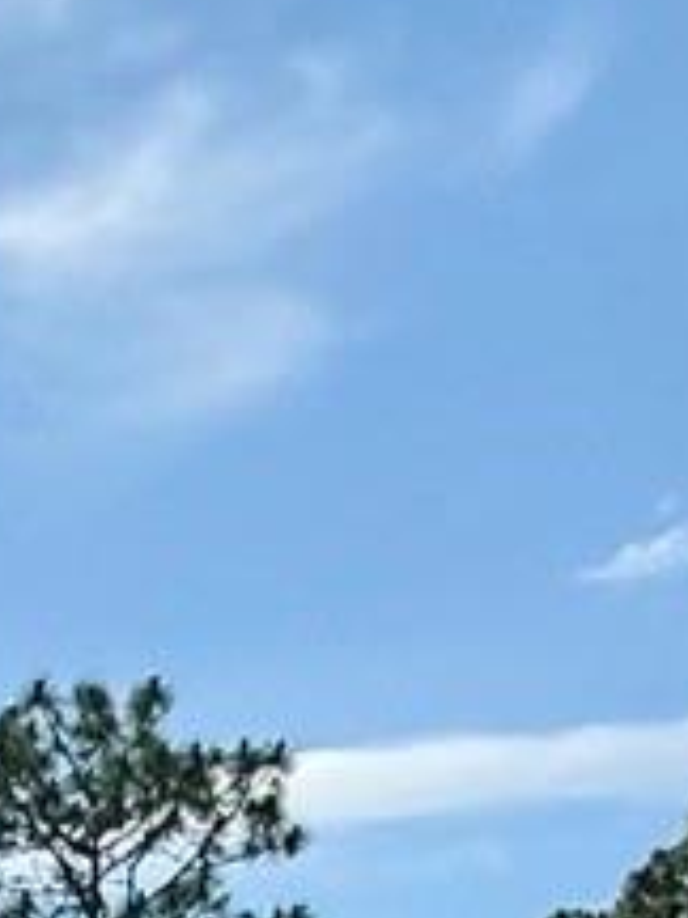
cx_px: -1219
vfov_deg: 17.7
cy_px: 1768
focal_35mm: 83
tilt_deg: -2.2
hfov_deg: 11.9
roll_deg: -1.2
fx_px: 2200
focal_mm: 2.22
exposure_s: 1/3663
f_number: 2.2
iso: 50
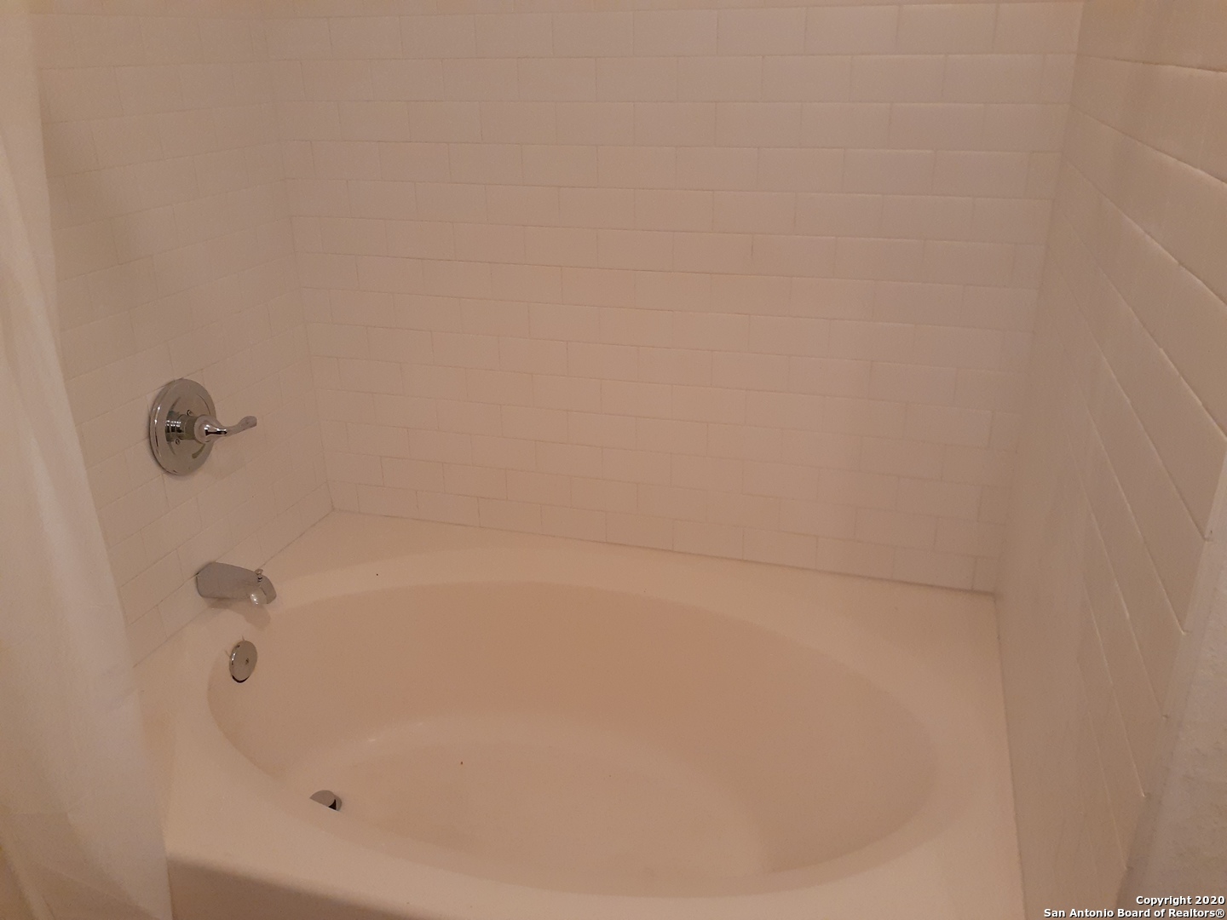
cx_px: 614
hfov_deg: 65.3
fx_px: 957
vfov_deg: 51.4
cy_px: 460
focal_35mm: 27
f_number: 1.9
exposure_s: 1/60
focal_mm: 3.6
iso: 250
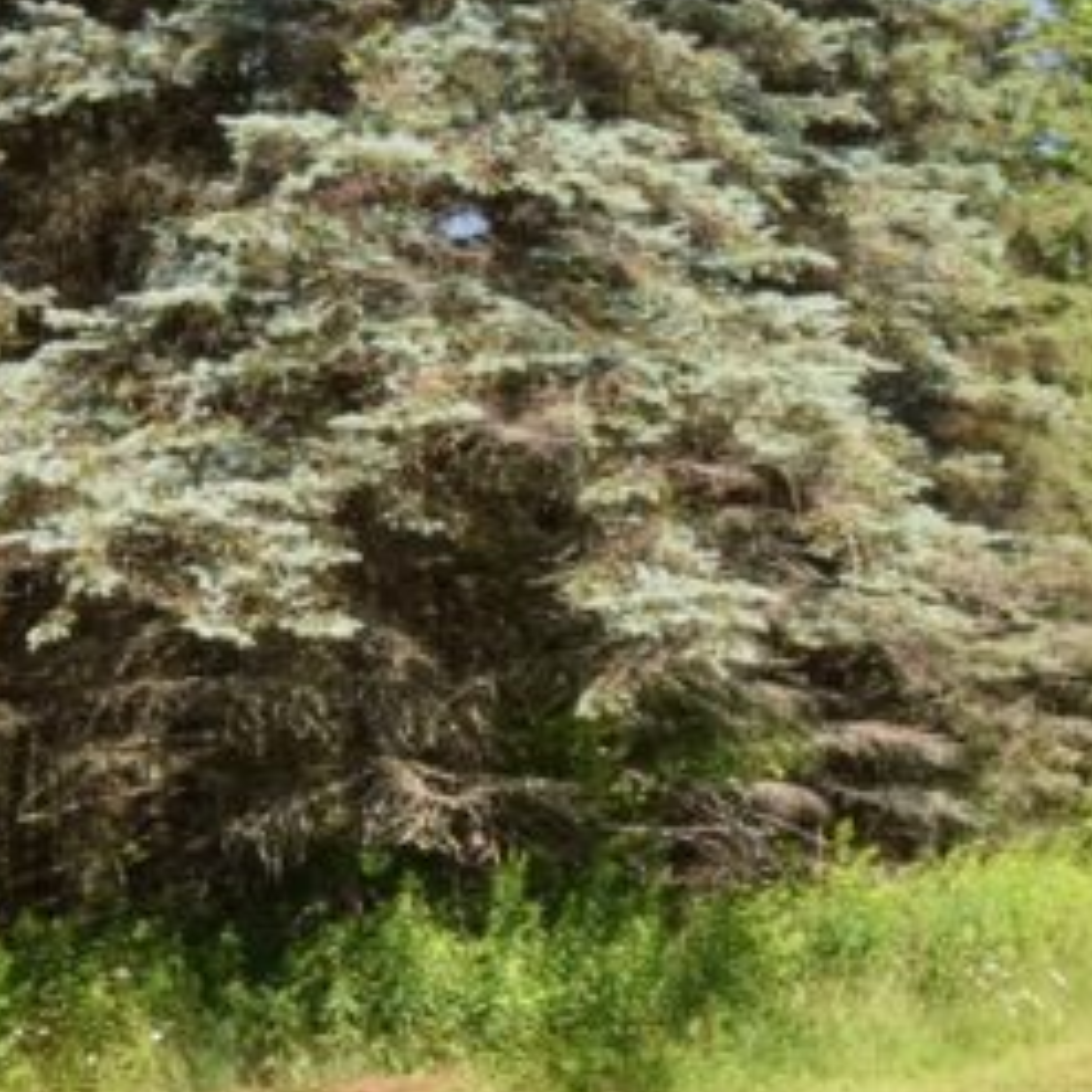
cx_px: 186
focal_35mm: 62
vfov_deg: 27.7
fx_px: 2213
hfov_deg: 27.1
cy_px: 619
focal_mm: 10
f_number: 18
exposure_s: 1/200
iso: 320
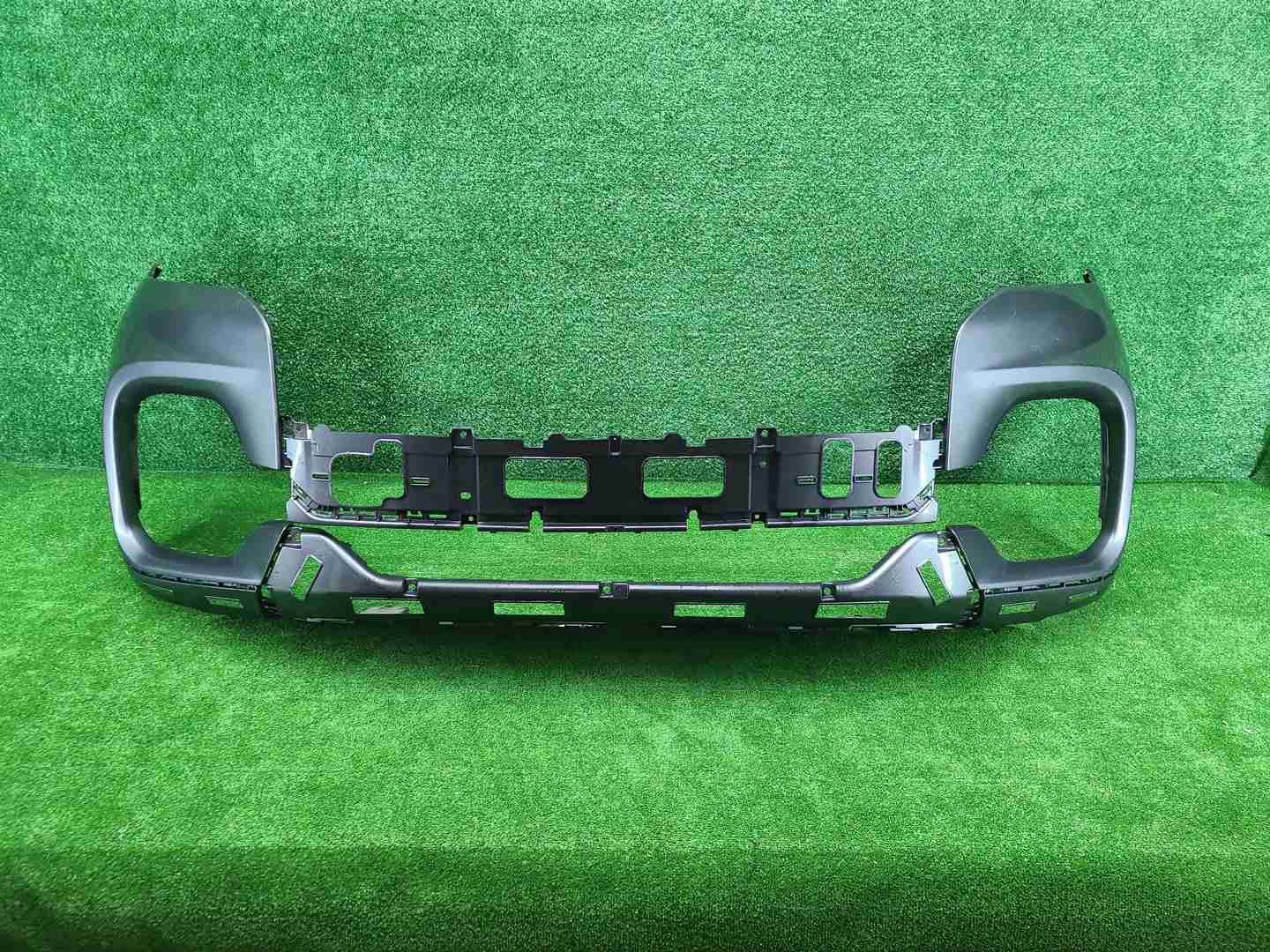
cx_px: 635
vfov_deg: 53.1
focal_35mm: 26
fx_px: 954
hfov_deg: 67.3
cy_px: 476
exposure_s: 1/50
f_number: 1.8
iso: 270
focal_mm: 5.4
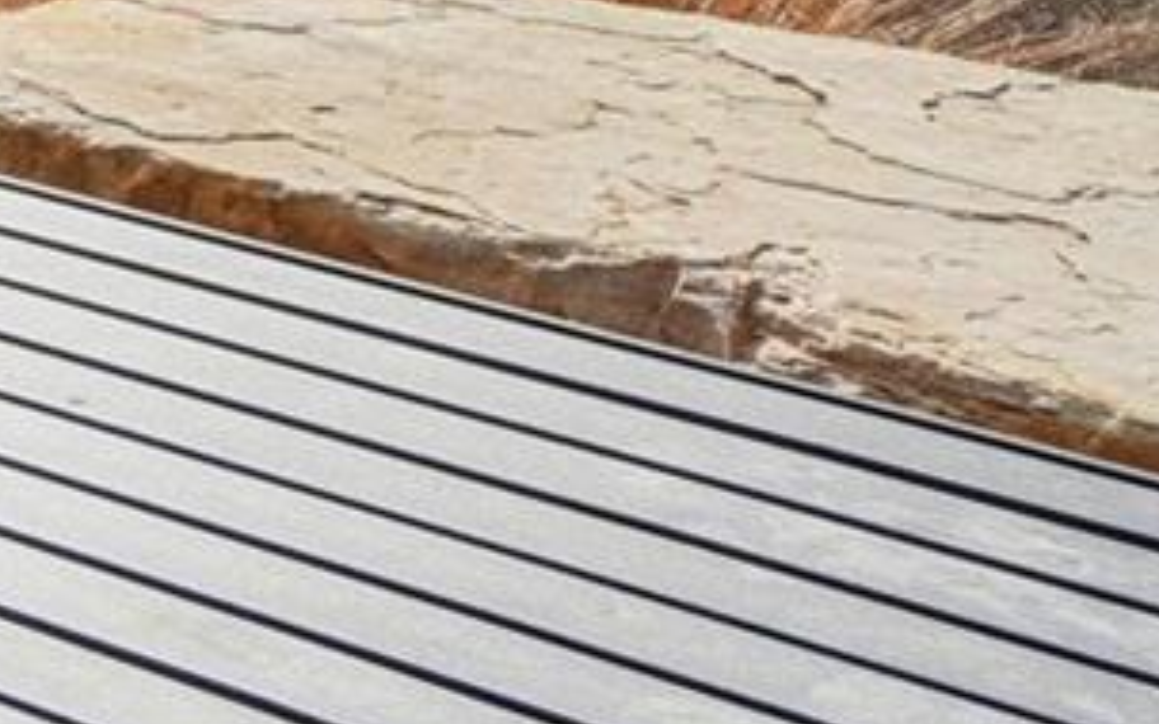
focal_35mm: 121
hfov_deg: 13.9
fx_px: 3812
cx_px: -1323
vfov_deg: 9.7
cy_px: -983
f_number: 8
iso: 400
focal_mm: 15
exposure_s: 1/2500
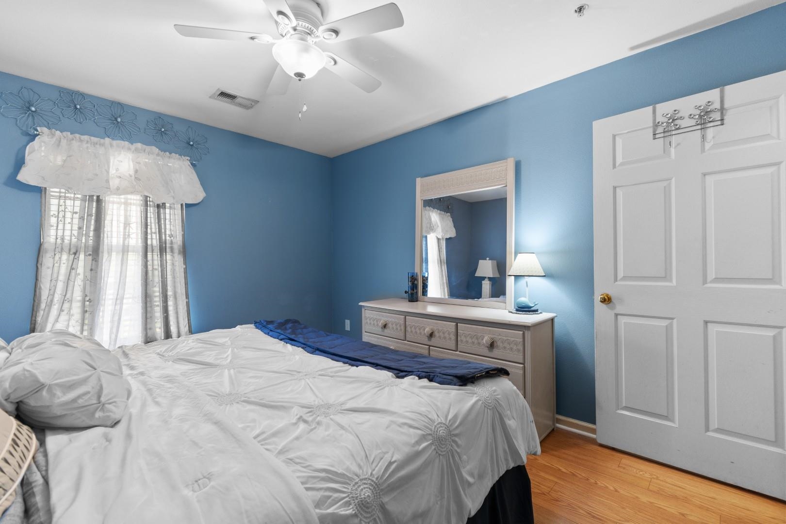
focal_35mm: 15
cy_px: 262
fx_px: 327
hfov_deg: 100.4
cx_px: 393
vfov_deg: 77.3
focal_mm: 10
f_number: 4.5
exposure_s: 1/5
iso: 100
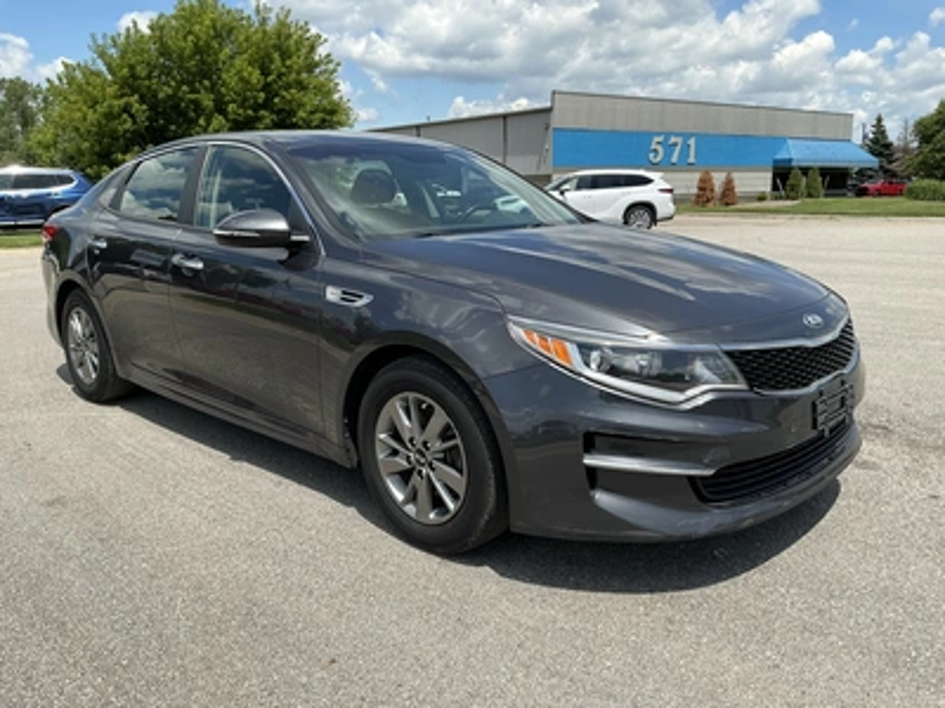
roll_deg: +1.7
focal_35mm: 28
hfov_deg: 63.4
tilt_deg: -10.0
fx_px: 764
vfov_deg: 49.7
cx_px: 472
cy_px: 354
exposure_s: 1/1675
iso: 25
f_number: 1.8
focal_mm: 3
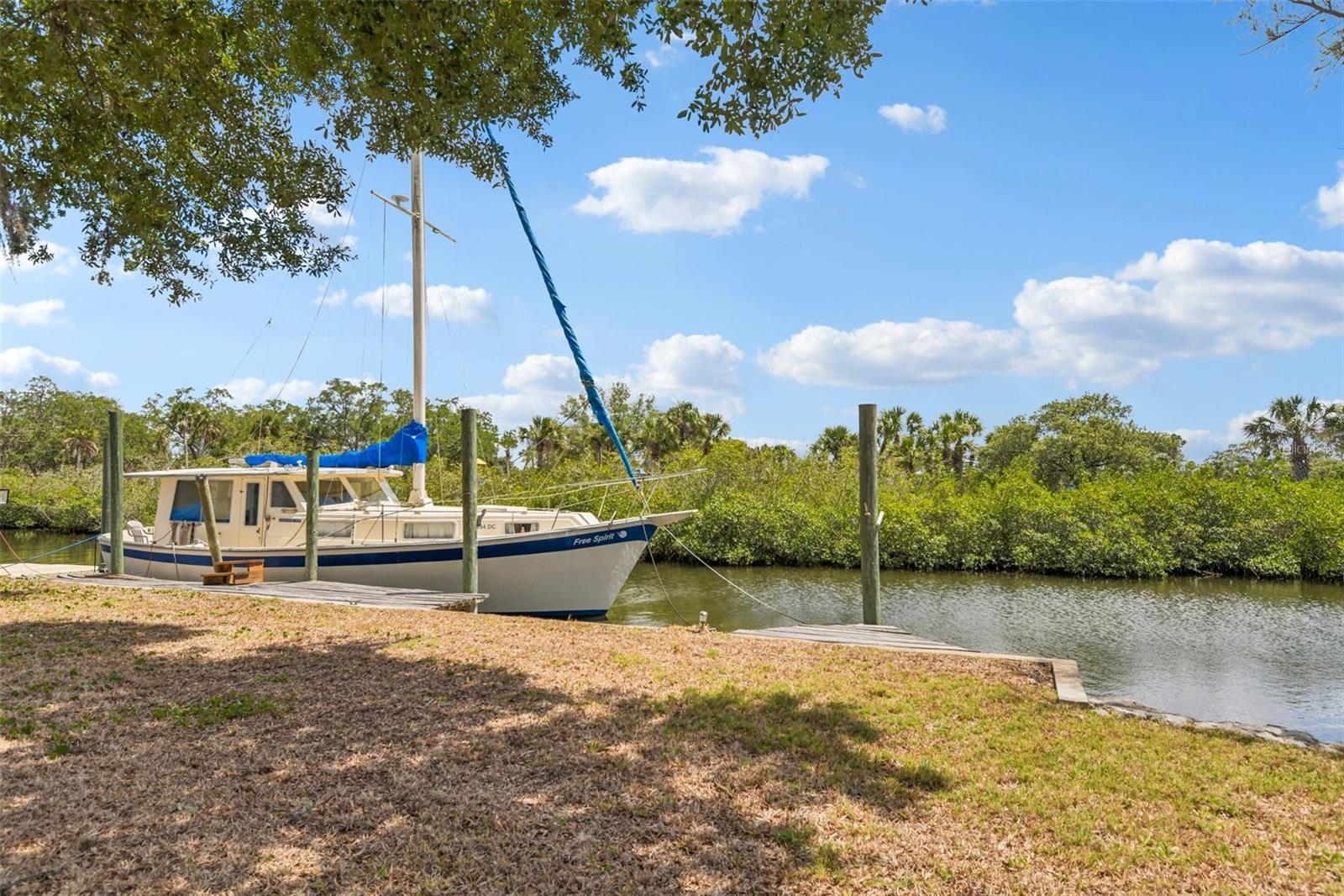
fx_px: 821
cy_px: 448
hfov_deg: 78.6
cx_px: 672
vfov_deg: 57.2
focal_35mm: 22
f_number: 8
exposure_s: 1/2000
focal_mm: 22
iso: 400
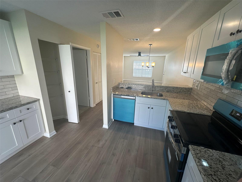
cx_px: 121
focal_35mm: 14
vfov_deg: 85.7
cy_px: 91
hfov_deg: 102.1
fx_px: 98
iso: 100
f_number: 2.2
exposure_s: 1/120
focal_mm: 2.22
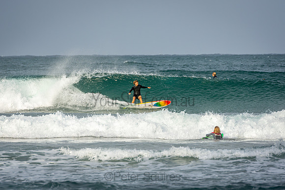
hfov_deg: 6.5
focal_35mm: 315
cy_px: 95
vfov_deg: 4.4
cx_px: 142
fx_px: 2496
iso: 200
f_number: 5
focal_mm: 200
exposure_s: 1/2500
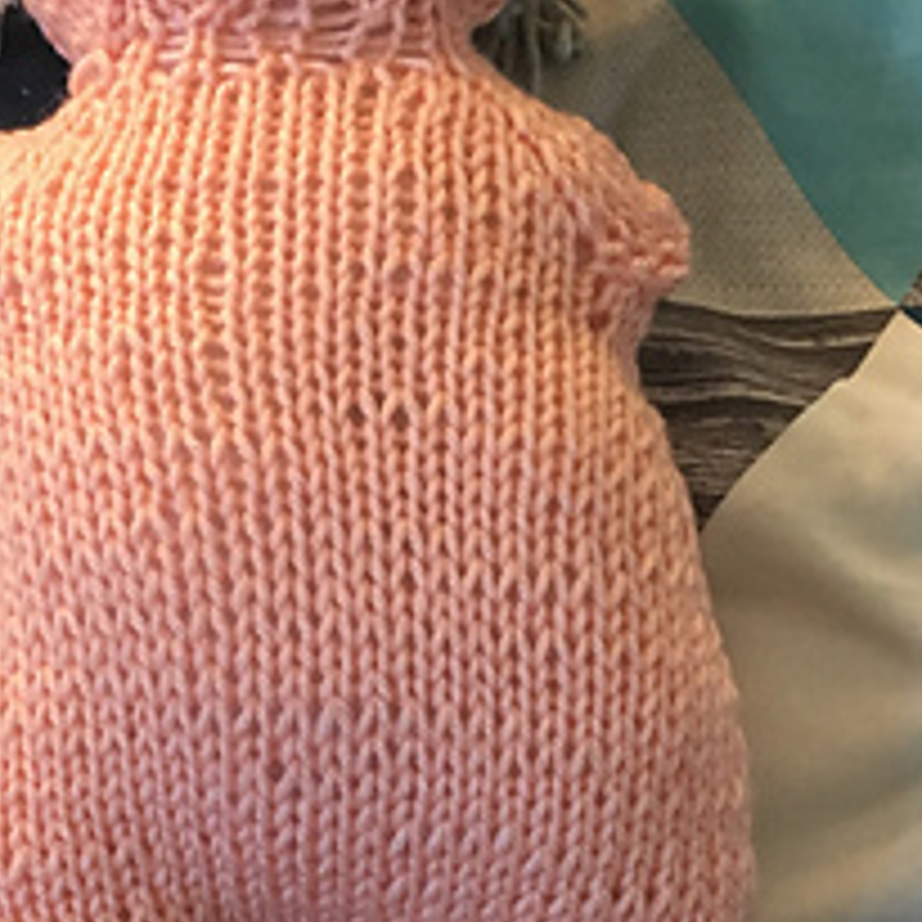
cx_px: 306
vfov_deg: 21.4
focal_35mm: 80
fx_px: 2411
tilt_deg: -46.8
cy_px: 756
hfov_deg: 21.6
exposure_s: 1/30
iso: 125
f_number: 2.2
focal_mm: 4.15
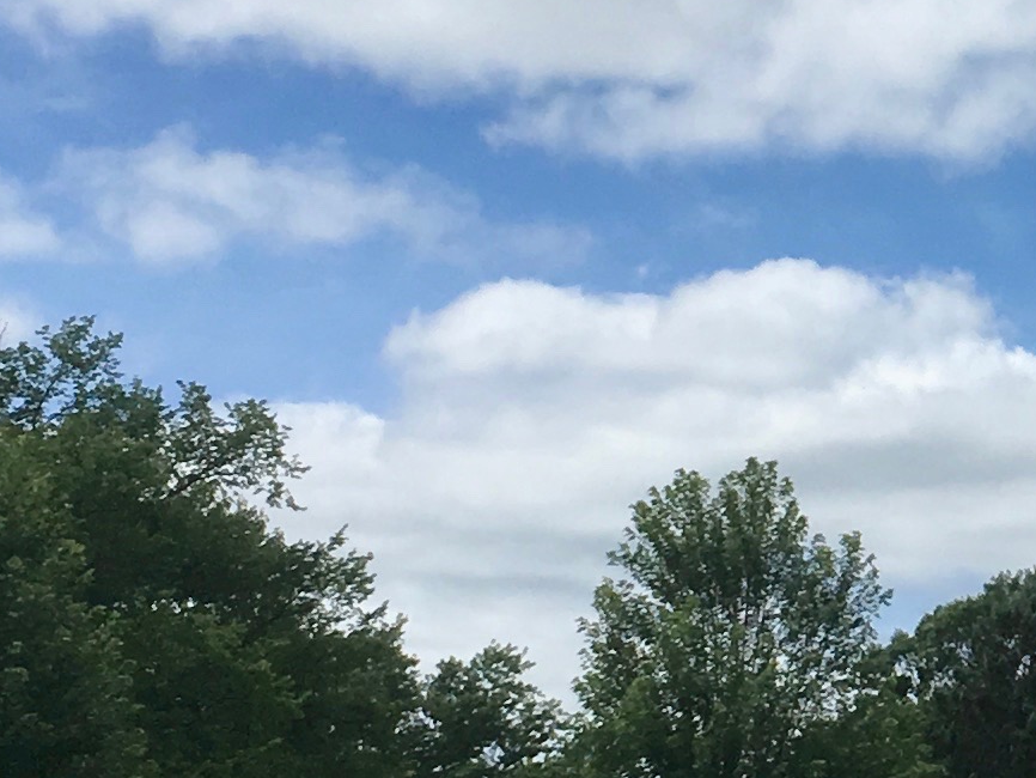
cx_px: 1416
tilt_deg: +11.8
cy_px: 338
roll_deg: -0.9
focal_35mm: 135
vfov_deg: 11.0
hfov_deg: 13.9
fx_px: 4041
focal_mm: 4.15
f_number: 2.2
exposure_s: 1/2849
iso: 25
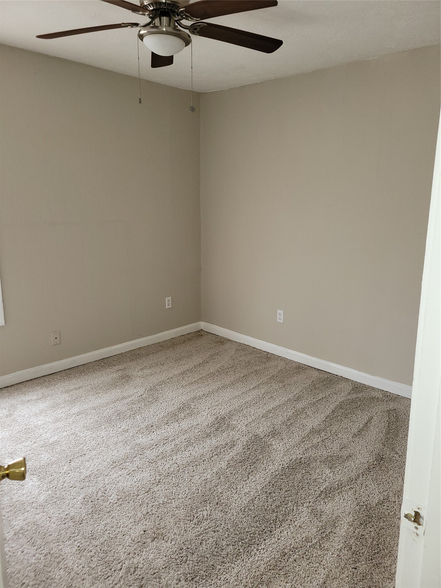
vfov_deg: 67.3
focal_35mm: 26
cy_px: 294
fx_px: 442
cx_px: 220
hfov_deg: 53.1
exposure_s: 1/24
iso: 125
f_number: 1.8
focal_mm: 5.4
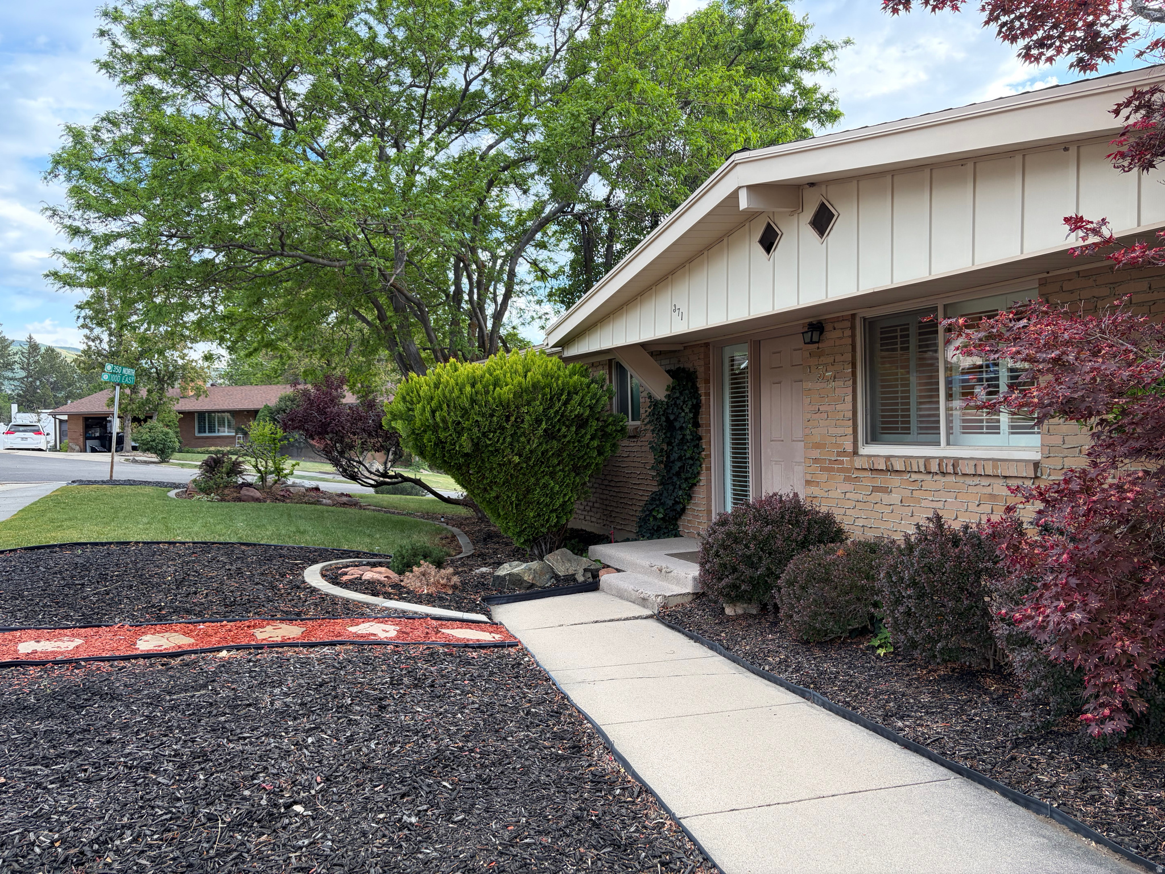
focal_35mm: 26
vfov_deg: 53.1
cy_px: 437
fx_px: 875
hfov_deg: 67.3
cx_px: 582
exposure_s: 1/500
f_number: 1.6
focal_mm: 5.96
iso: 64
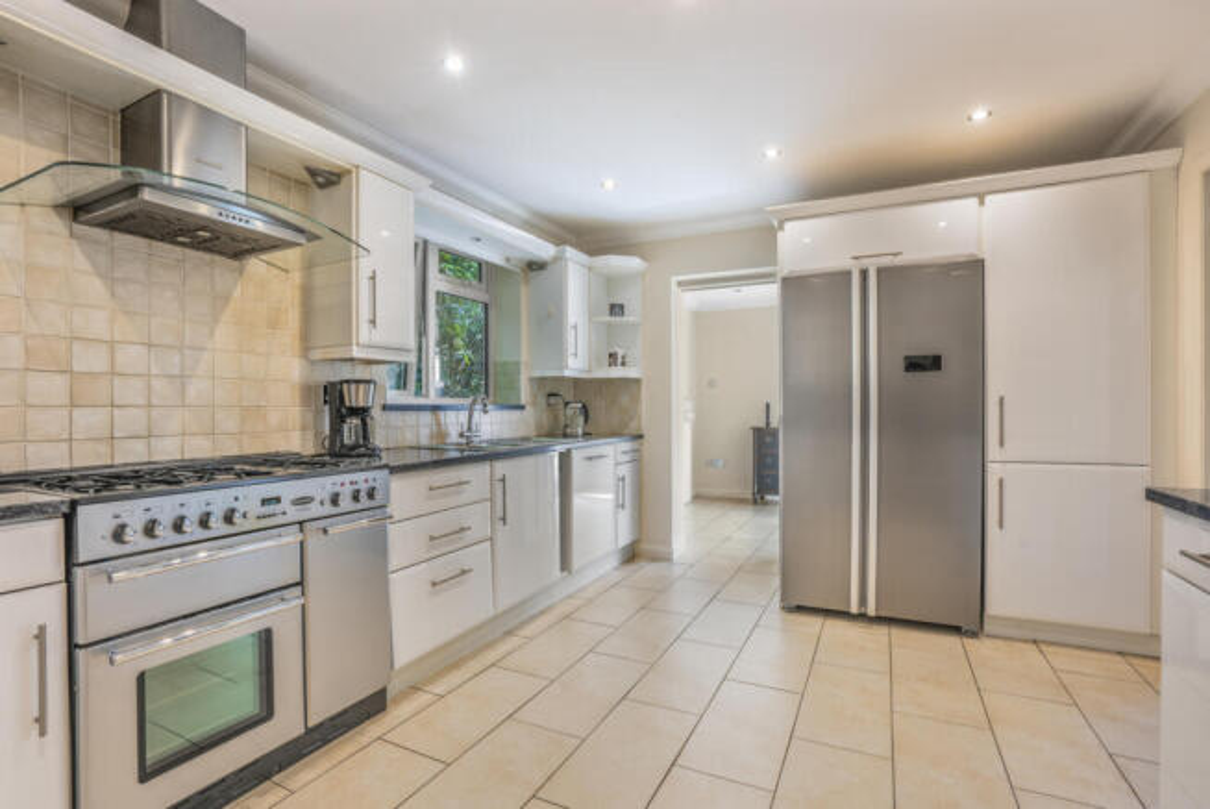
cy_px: 404
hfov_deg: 96.7
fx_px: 538
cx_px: 605
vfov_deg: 73.8
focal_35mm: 16
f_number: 11
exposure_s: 1/2
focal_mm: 16
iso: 200
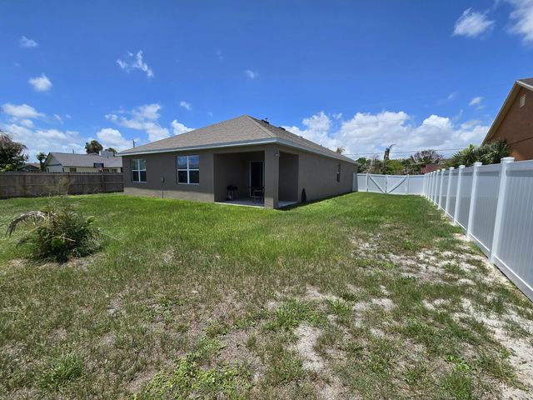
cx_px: 266
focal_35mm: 13
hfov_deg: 106.2
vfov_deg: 89.9
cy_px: 200
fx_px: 200
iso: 50
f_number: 2.2
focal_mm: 2.2
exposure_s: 1/2565
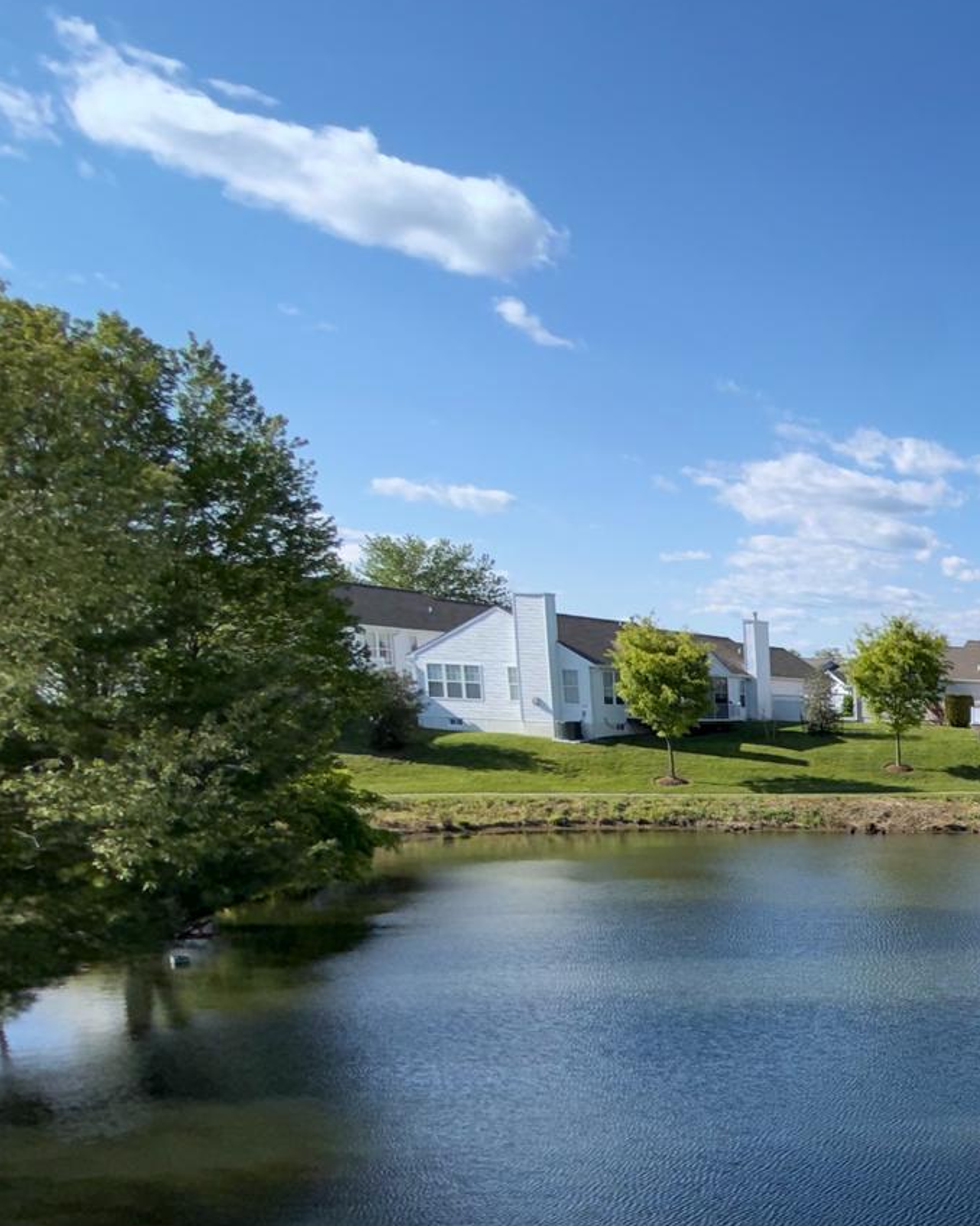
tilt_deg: -8.7
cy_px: 893
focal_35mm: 33
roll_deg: -2.3
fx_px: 1197
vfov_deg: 52.3
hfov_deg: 28.6
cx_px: 1469
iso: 16
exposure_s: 1/527
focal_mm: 2.22
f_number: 2.2
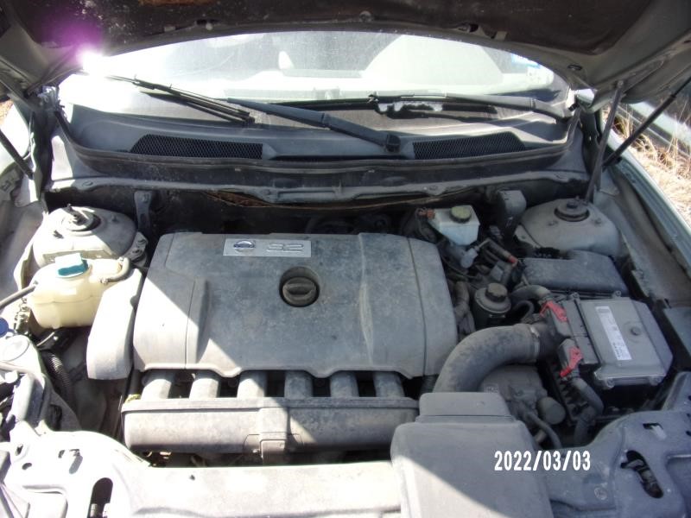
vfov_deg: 56.8
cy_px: 259
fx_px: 479
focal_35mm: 24
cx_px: 346
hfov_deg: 71.6
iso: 80
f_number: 3.3
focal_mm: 4.3
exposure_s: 1/350
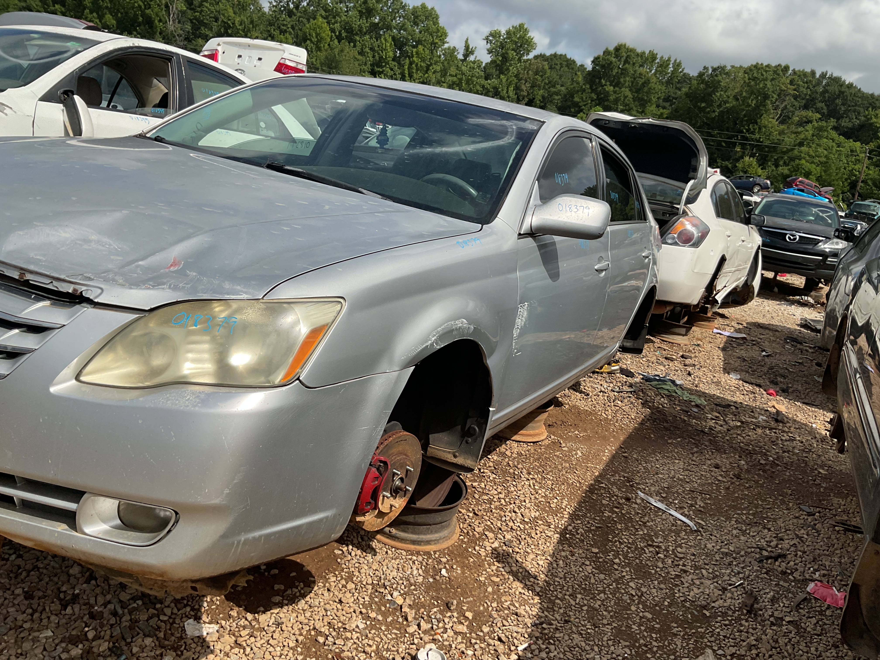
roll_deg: -3.0
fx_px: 737
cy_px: 330
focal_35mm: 29
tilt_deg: -11.9
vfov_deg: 48.2
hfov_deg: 61.7
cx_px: 440
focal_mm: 3
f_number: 1.8
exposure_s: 1/2538
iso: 16
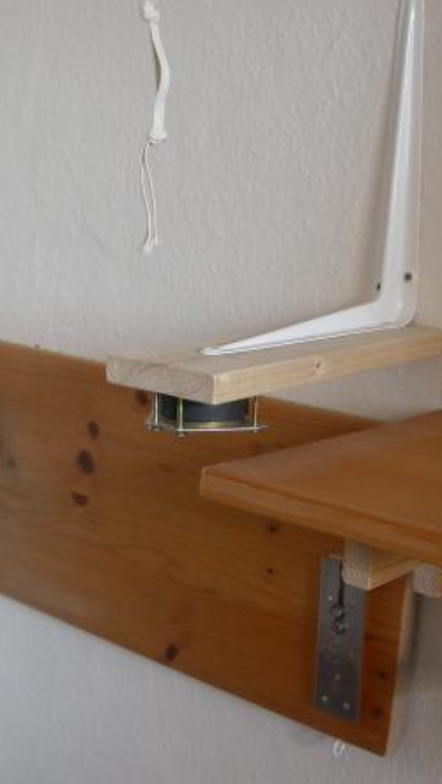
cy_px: 392
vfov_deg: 37.2
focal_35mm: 56
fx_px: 1166
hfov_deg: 21.4
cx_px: 164
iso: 100
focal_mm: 8
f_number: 2.6
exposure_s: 1/4.2
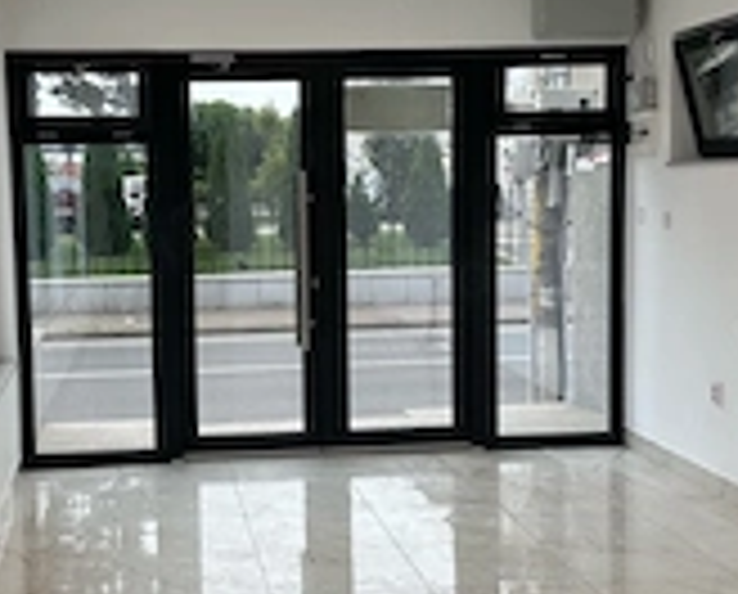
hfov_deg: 32.7
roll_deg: +0.8
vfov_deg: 26.8
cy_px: 297
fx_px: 1248
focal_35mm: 57
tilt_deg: -4.5
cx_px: 261
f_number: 1.78
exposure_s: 1/190
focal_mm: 6.86
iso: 80
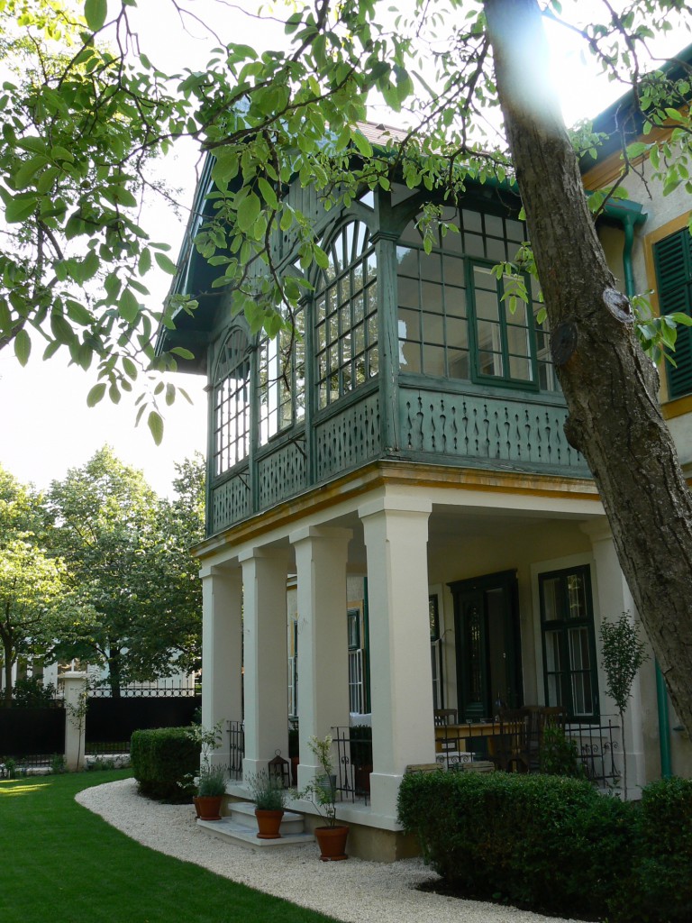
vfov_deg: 51.4
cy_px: 462
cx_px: 346
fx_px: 960
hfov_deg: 39.7
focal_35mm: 36
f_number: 4
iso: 80
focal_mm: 6
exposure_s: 1/80
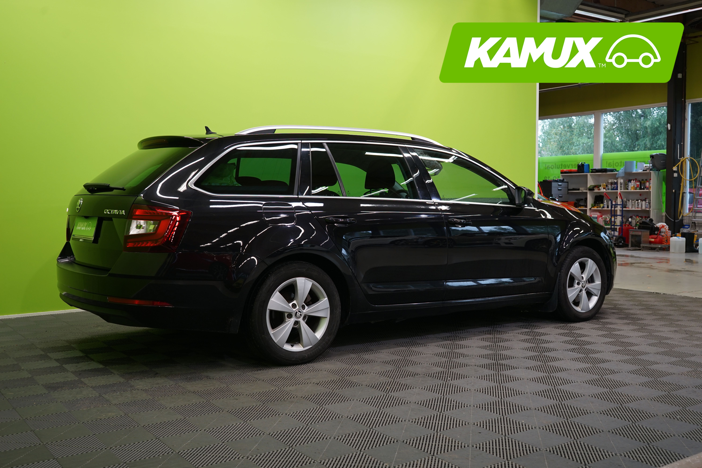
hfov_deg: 53.1
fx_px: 702
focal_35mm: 36
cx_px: 351
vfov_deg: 36.9
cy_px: 234
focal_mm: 36
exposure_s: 1/25
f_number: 5.6
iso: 400
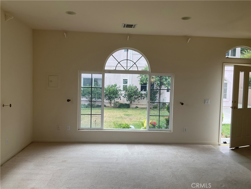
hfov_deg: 61.7
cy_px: 94
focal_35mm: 29
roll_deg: -1.6
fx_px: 210
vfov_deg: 48.2
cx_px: 126
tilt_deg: -3.1
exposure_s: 1/120
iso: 20
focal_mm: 3
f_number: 1.8
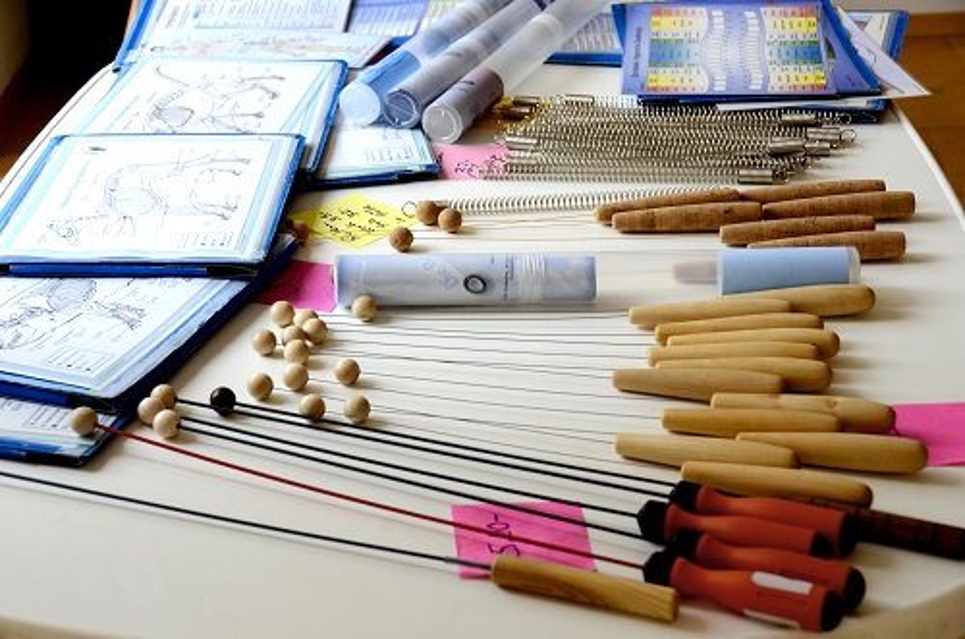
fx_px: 2086
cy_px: 320
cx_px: 482
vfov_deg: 17.4
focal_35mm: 78
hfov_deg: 26.0
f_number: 6.3
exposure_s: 1/60
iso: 560
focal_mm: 52
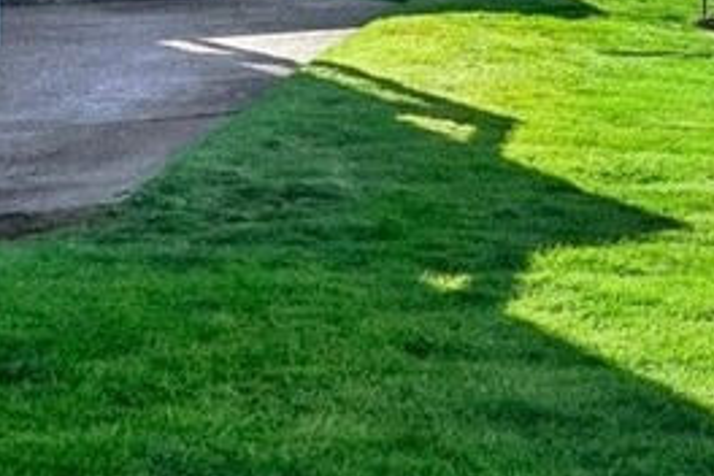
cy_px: -199
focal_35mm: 103
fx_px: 2043
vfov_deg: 12.7
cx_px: 1335
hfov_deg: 16.3
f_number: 8
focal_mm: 16
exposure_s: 1/1250
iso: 400
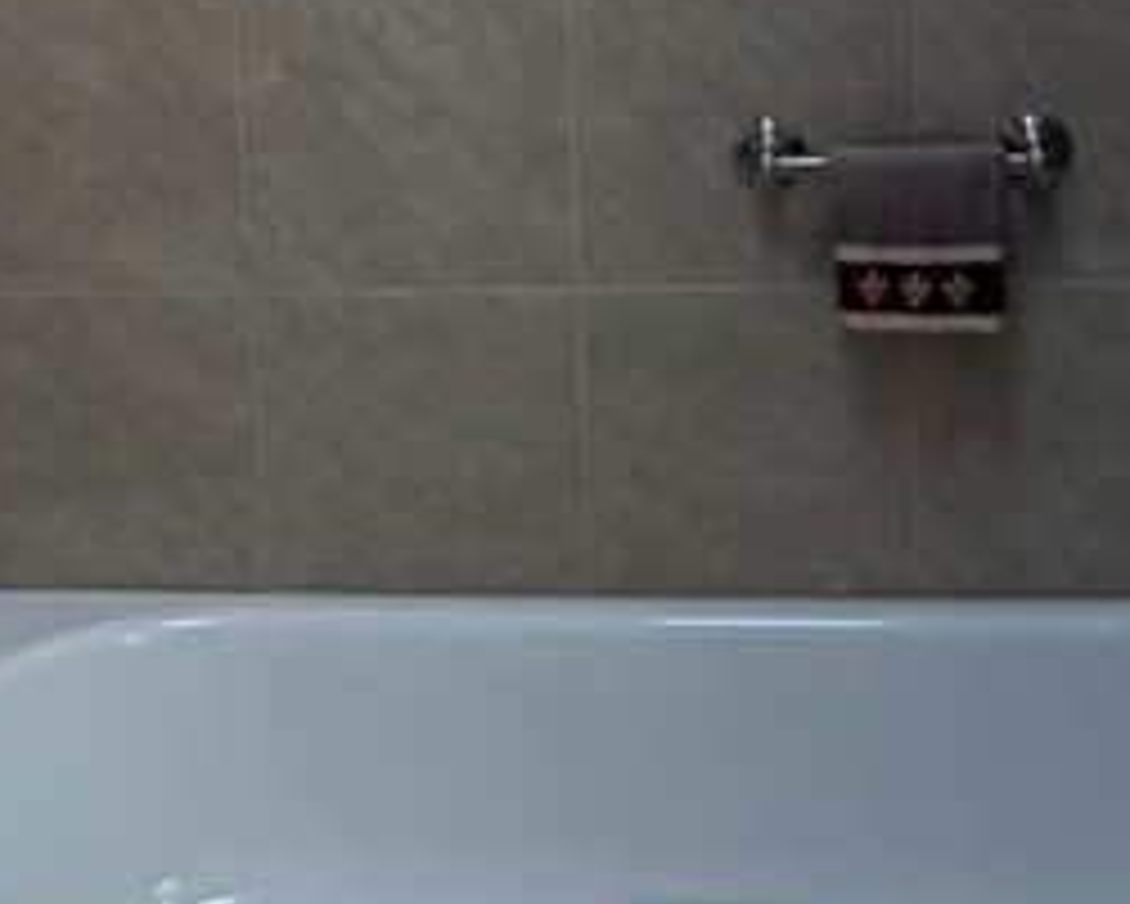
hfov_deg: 21.9
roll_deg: +3.1
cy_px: 333
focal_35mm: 87
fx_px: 2911
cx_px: 450
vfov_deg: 17.6
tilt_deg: -14.1
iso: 160
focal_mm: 2.22
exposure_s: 1/120
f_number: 2.2
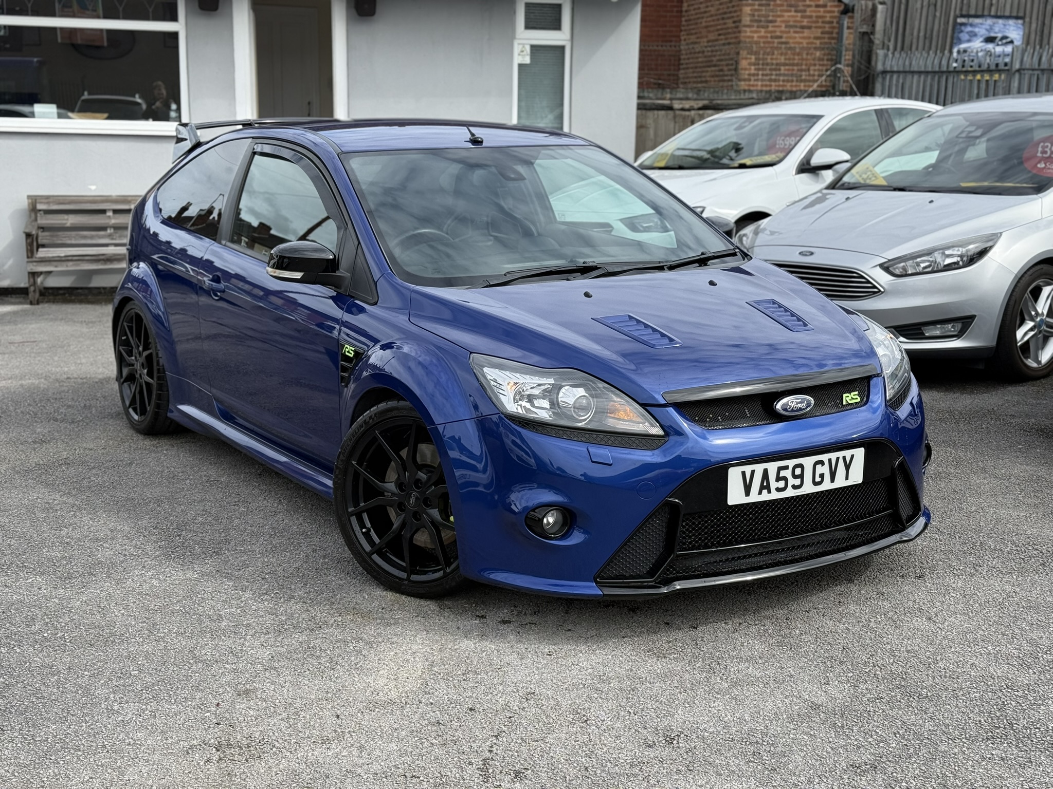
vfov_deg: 30.3
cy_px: 394
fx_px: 1460
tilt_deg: -10.7
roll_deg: -1.0
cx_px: 526
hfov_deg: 39.7
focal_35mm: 48
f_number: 1.78
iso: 64
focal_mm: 6.76
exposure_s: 1/2494
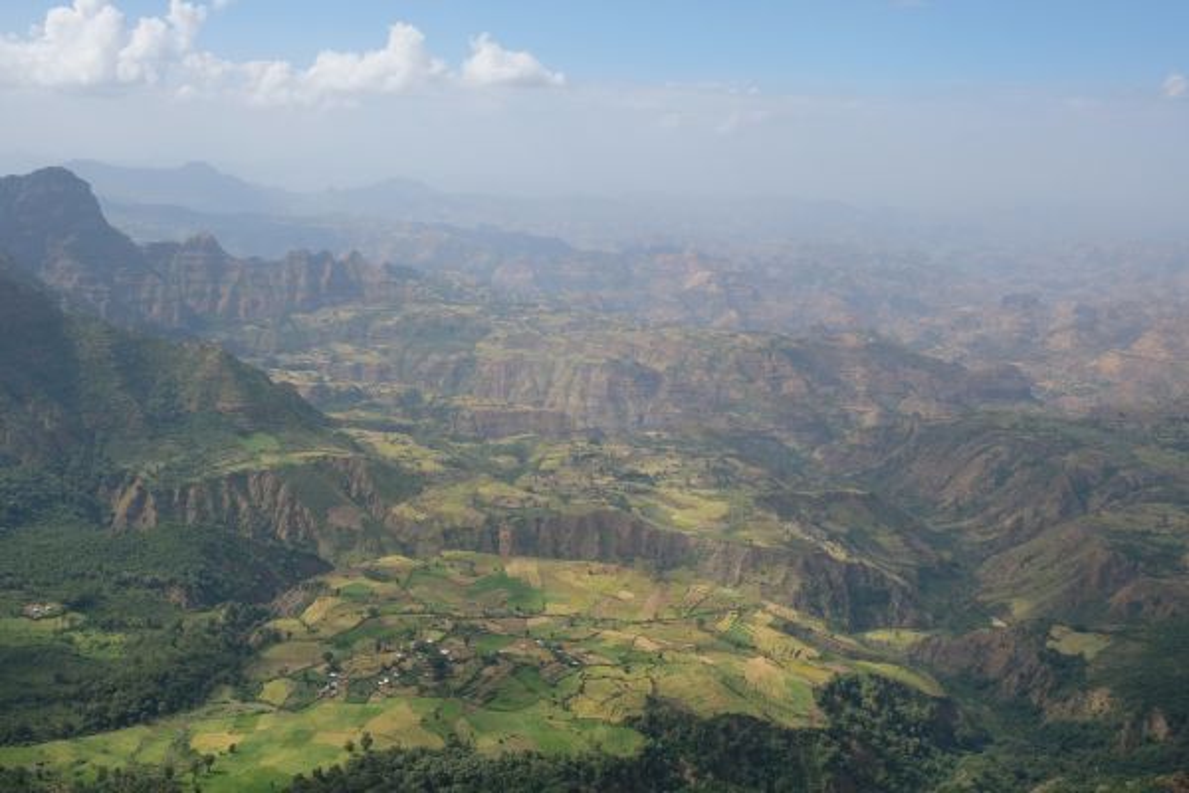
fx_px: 1057
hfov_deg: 58.7
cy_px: 396
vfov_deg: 41.1
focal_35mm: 32
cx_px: 594
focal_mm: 21.4
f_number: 8
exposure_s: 1/850
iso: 400
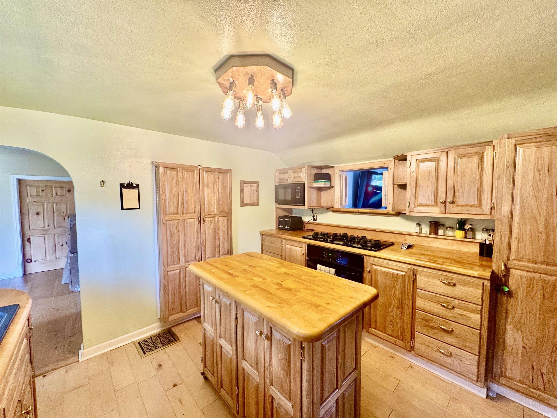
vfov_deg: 85.7
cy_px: 209
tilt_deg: -2.9
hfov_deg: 102.1
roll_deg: +0.1
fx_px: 225
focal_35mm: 14
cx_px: 278
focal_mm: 2.22
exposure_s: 1/60
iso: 200
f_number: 2.2
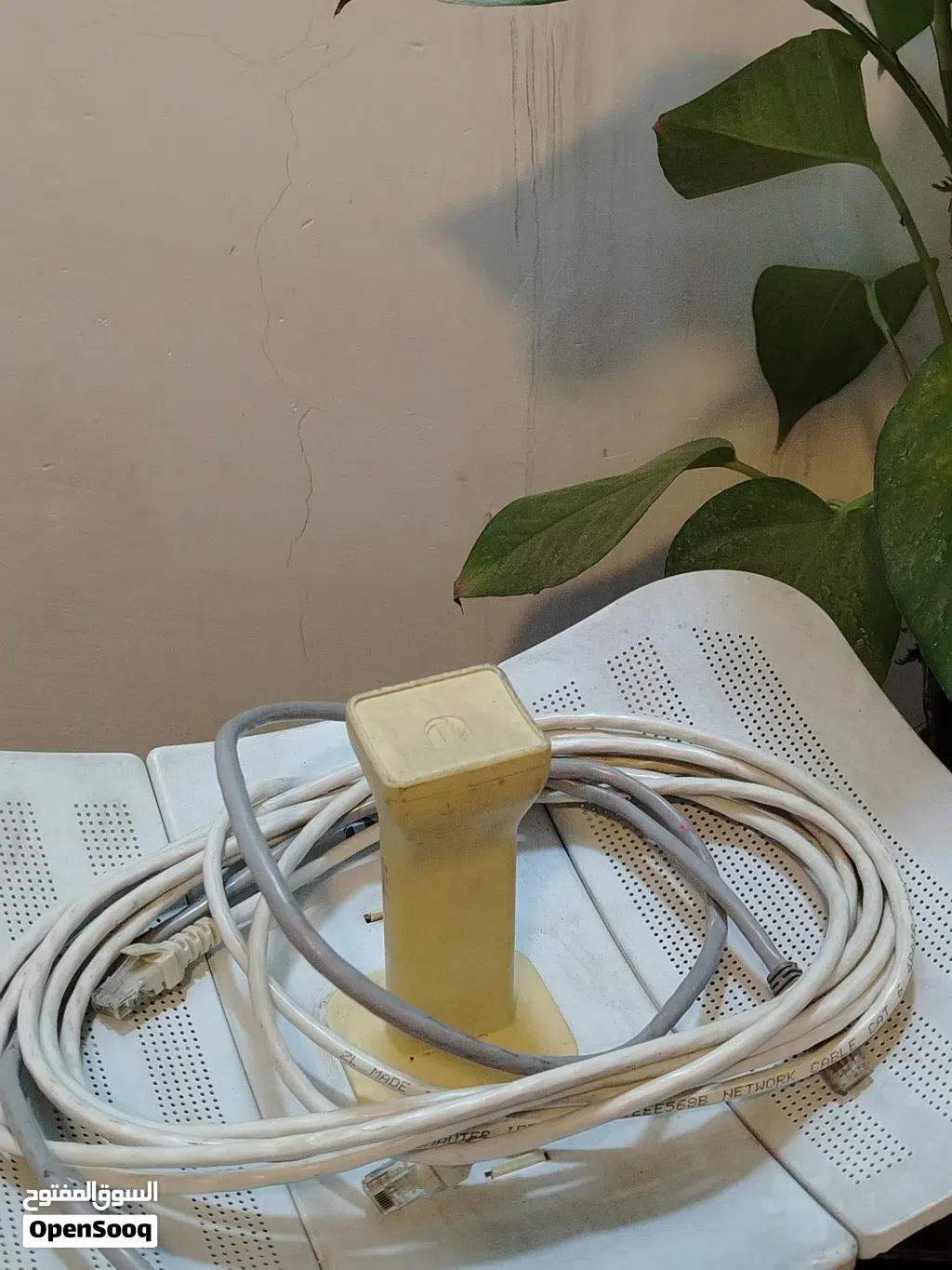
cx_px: 476
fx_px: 1760
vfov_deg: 39.7
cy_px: 635
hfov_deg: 30.3
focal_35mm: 48
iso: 1188
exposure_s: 1/100
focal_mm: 5.25
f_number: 1.75
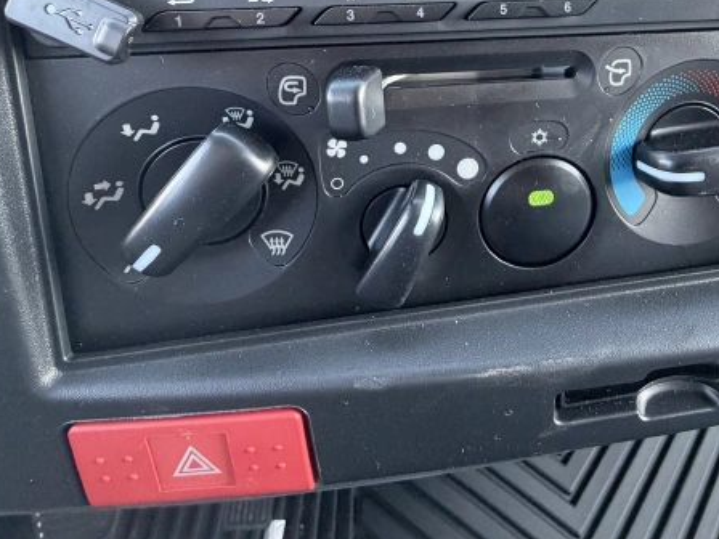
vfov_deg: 49.4
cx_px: 493
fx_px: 519
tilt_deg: -32.7
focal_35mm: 25
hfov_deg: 67.0
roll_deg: -1.0
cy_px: 63
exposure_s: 1/71
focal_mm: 2.22
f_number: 2.2
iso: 320
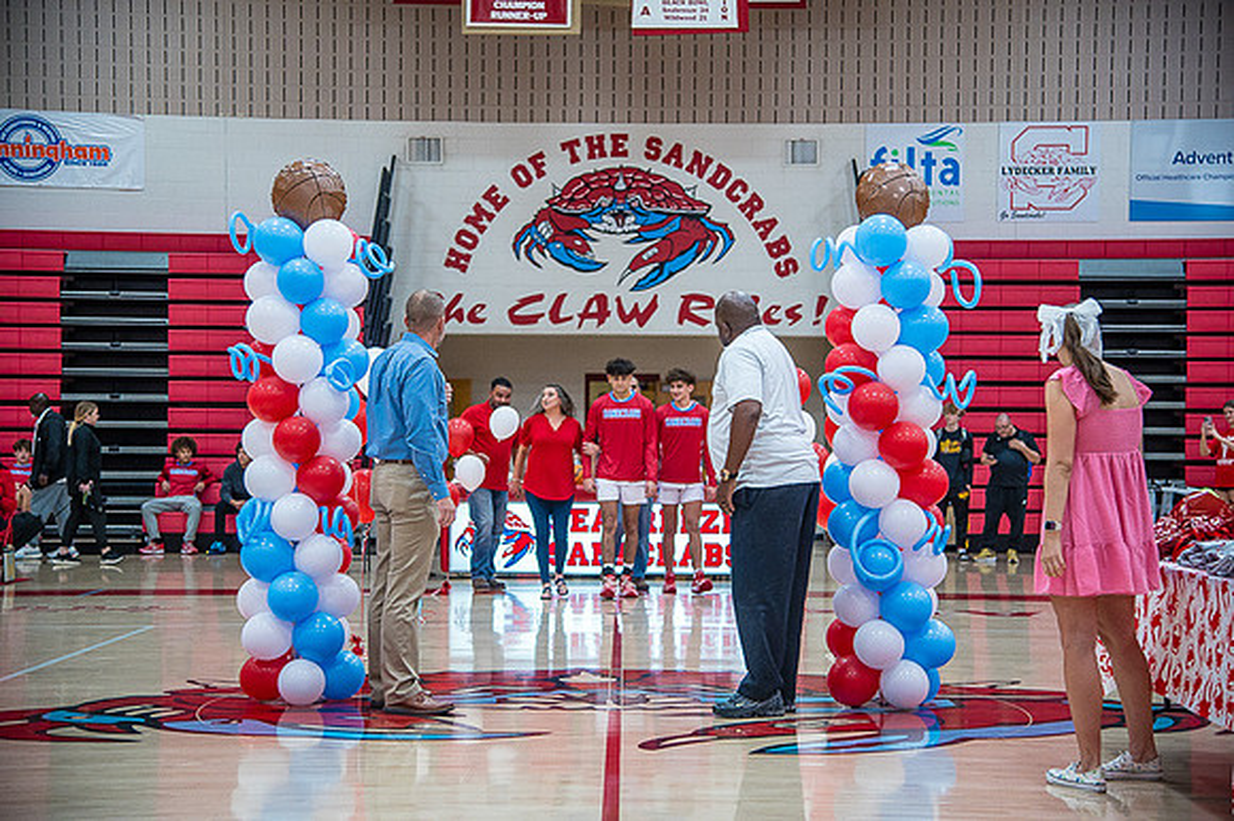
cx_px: 617
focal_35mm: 65
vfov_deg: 20.9
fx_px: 2227
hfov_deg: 31.0
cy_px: 410
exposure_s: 1/320
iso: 2000
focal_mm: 65
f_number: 4
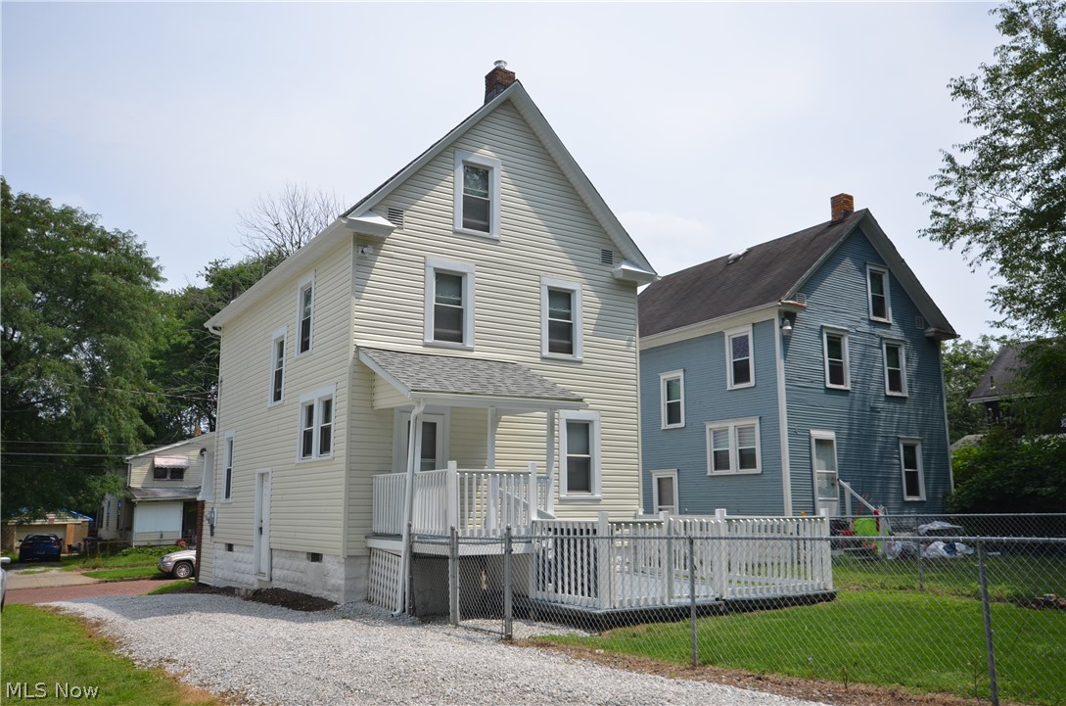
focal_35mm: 30
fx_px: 886
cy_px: 353
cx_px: 533
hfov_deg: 62.0
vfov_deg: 43.4
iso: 110
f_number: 8
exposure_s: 1/250
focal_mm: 20
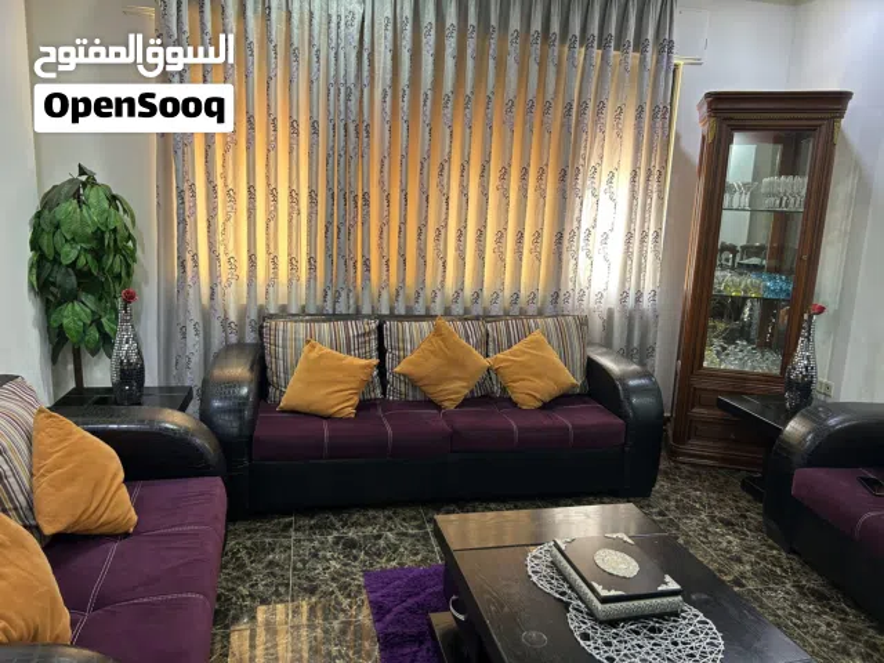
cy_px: 332
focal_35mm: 26
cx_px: 442
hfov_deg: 67.3
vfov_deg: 53.1
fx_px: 664
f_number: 1.5
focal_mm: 5.7
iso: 100
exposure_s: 1/50
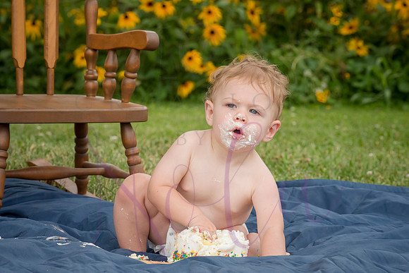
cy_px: 130
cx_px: 203
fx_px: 1668
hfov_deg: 14.0
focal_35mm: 147
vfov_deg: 9.4
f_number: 10
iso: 500
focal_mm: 135
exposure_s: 1/320
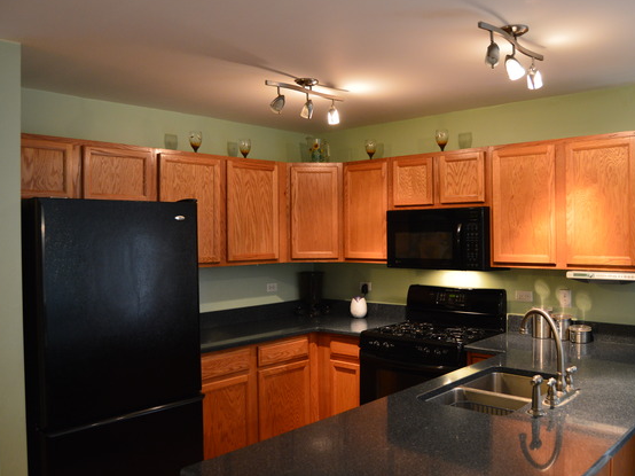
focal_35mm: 30
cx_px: 330
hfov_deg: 60.0
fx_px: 550
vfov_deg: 46.8
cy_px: 236
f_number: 3.5
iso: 800
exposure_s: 1/25
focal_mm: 18
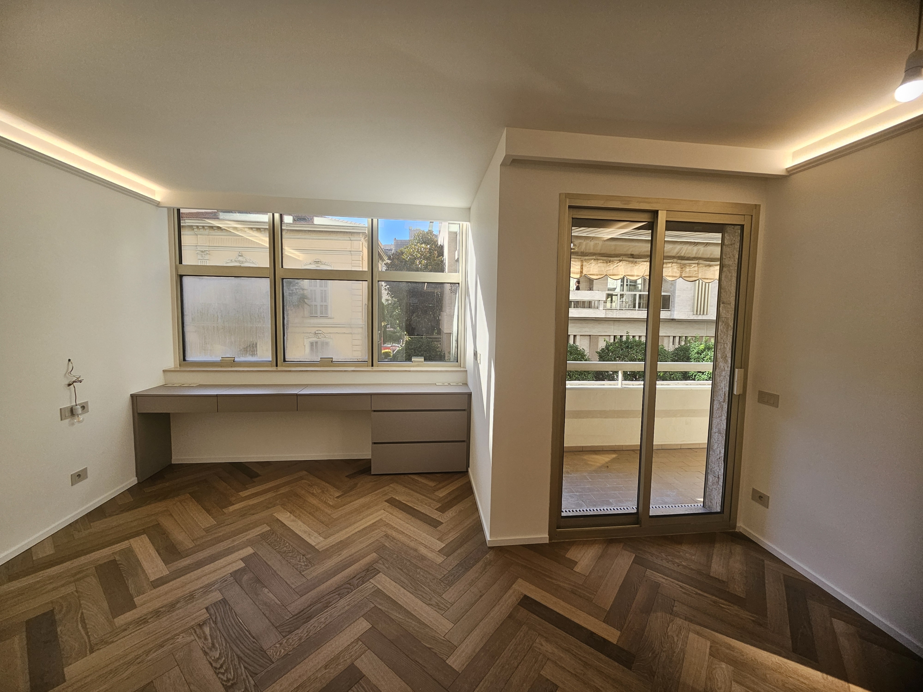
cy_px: 346
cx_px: 462
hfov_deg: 106.2
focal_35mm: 13
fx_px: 347
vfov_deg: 89.9
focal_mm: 1.7
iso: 50
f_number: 2.2
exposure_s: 1/122
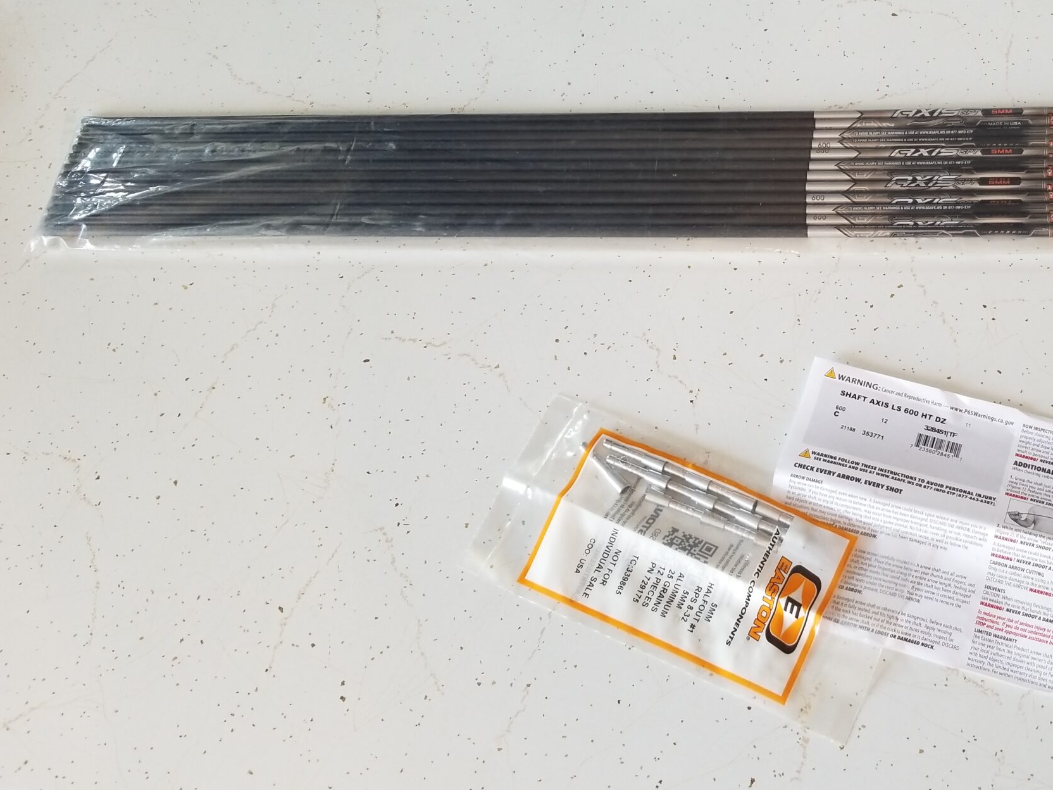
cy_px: 341
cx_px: 778
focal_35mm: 40
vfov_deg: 35.9
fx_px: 1217
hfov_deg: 45.3
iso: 80
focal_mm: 4.25
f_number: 1.7
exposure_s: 1/60
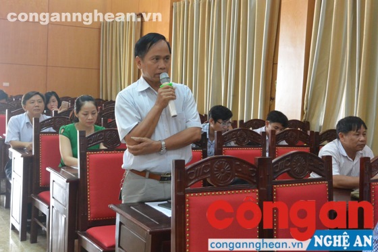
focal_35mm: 47
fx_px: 493
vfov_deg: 28.6
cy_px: 126
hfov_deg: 41.9
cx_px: 189
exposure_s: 1/30
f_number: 4.5
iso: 1000
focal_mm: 17.5
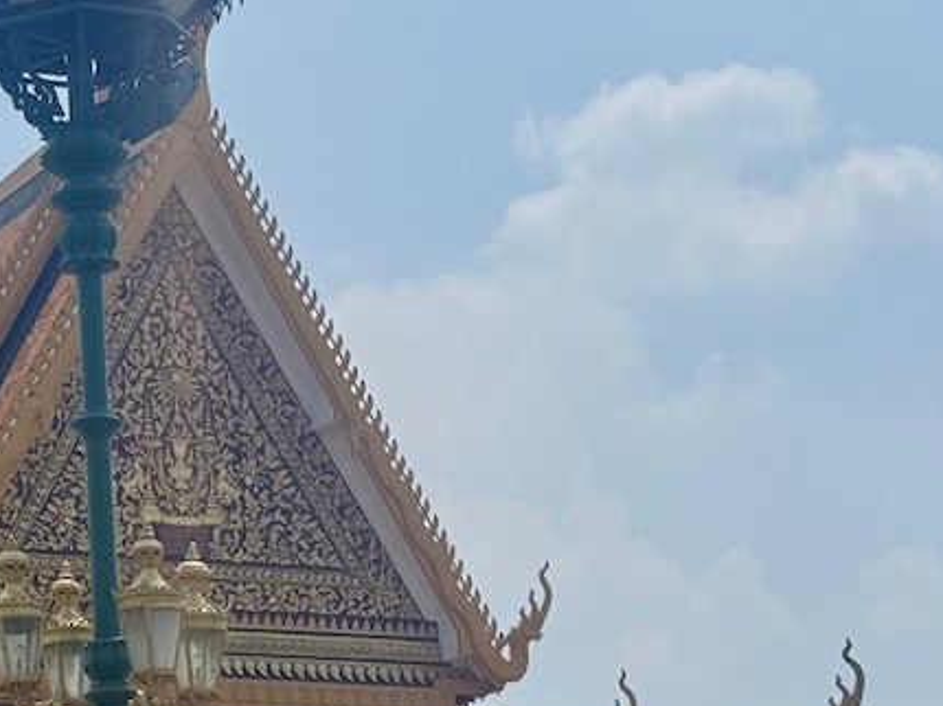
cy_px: 524
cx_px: -298
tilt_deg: +14.6
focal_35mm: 143
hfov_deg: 13.3
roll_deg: +1.4
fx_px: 3893
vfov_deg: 10.3
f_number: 1.78
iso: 64
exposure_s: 1/11364
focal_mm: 6.76
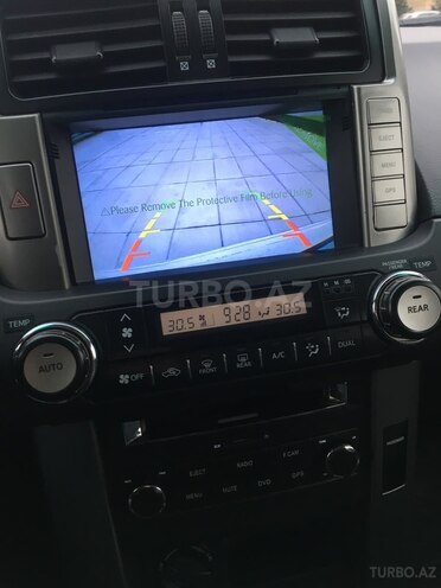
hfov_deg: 48.2
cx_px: 220
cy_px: 294
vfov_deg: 61.7
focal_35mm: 29
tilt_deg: -27.7
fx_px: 493
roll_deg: +3.4
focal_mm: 4.15
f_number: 2.2
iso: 64
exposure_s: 1/33
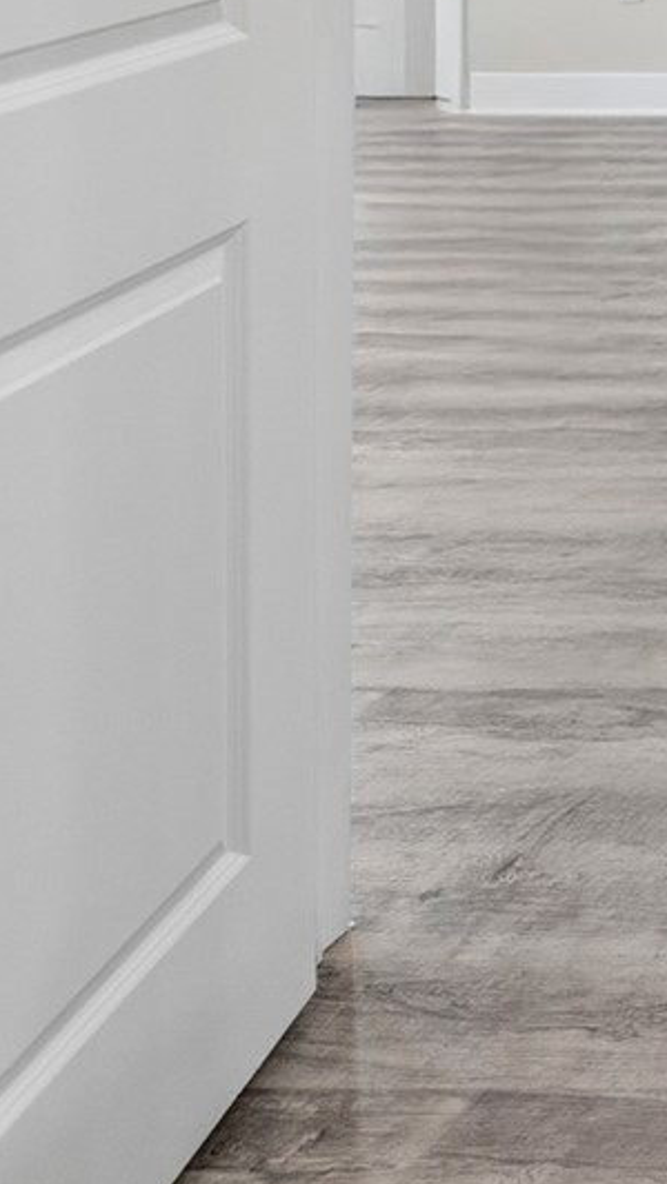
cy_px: -268
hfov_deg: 13.1
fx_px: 1835
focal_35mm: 58
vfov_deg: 30.1
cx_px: 1743
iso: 400
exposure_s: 1/320
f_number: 2.8
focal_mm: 14.6
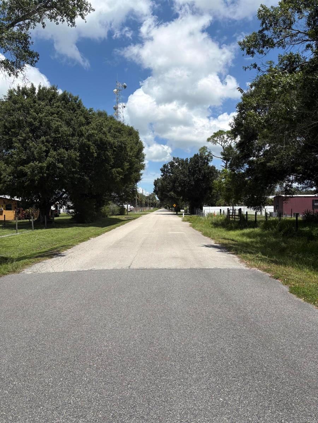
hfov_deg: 53.1
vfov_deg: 67.3
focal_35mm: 26
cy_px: 212
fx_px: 318
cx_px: 159
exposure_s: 1/5348
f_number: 1.6
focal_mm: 5.96
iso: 50
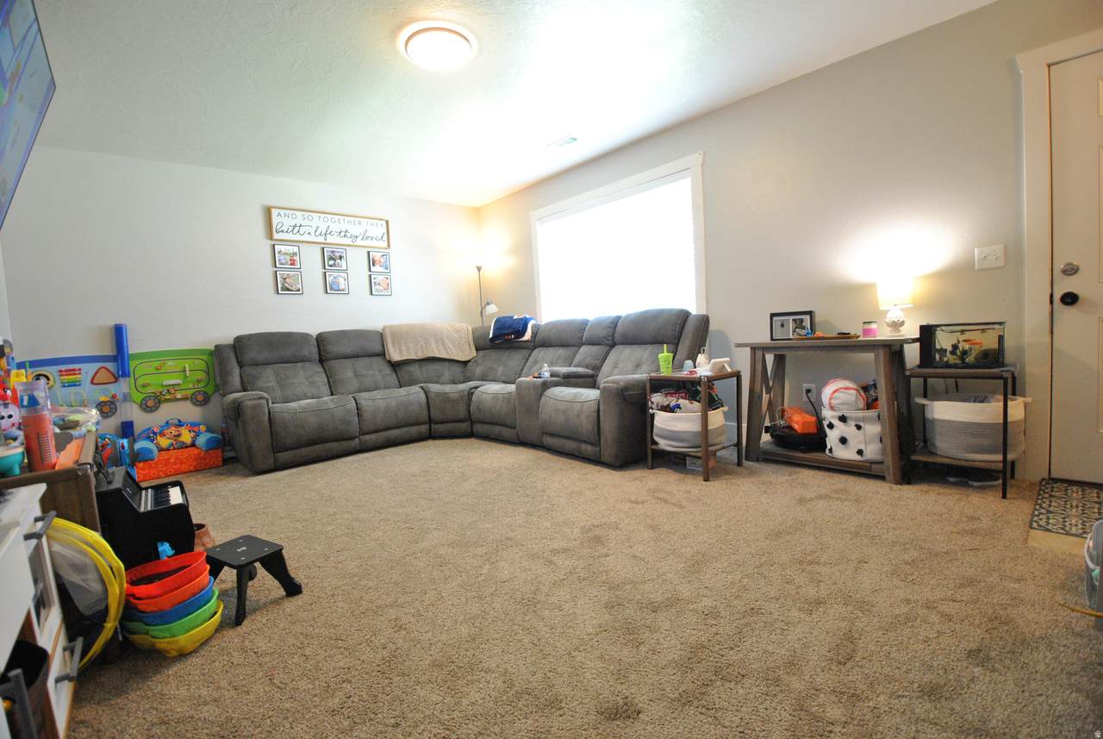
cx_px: 552
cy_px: 370
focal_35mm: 15
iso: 720
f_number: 3.5
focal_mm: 10
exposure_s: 1/30
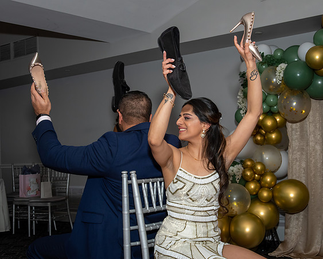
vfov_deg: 28.0
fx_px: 518
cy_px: 135
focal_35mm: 54
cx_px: 190
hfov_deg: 34.5
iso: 640
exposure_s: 1/250
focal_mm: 30
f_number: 9
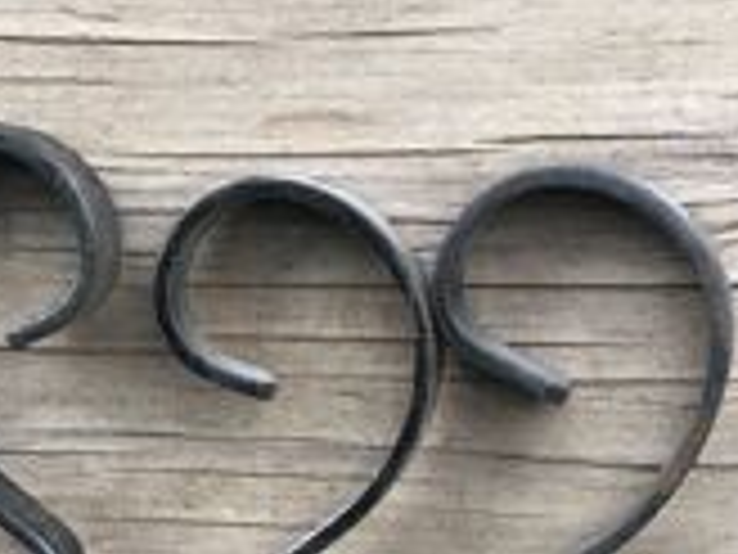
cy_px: 725
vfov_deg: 16.4
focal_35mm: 85
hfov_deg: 23.0
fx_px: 1812
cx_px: 328
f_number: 2.2
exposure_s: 1/33
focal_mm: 4.15
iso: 25
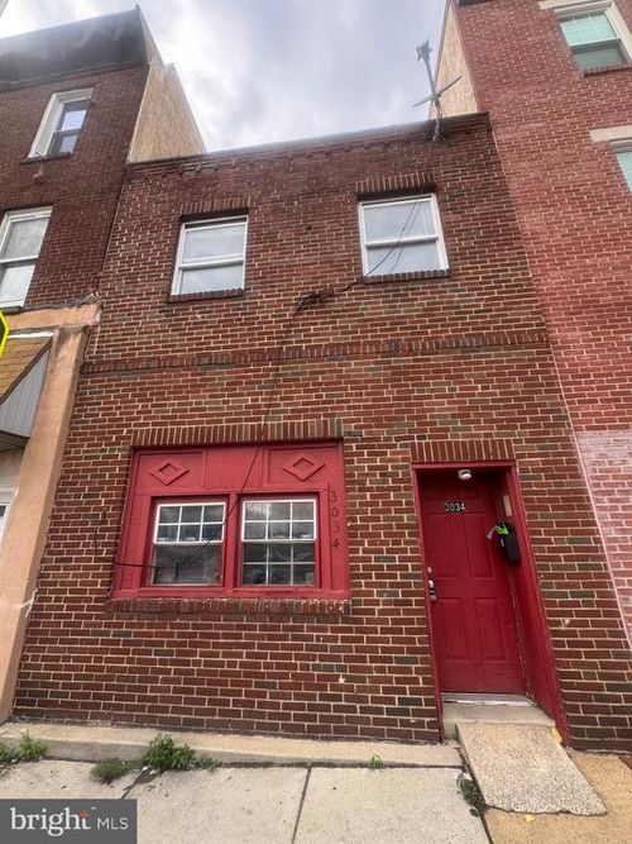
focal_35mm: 14
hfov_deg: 85.7
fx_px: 341
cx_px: 316
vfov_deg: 102.1
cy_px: 422
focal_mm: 2.22
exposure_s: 1/257
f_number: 2.2
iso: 40
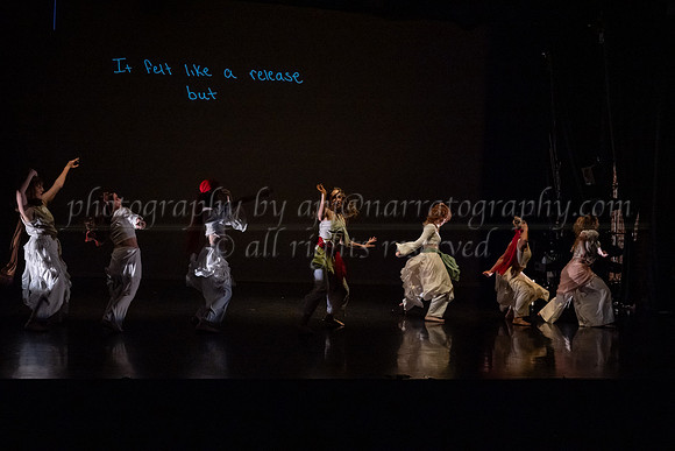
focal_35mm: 44
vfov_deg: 30.5
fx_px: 825
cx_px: 338
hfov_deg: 44.5
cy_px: 226
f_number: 4
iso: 4000
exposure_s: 1/400
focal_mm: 44
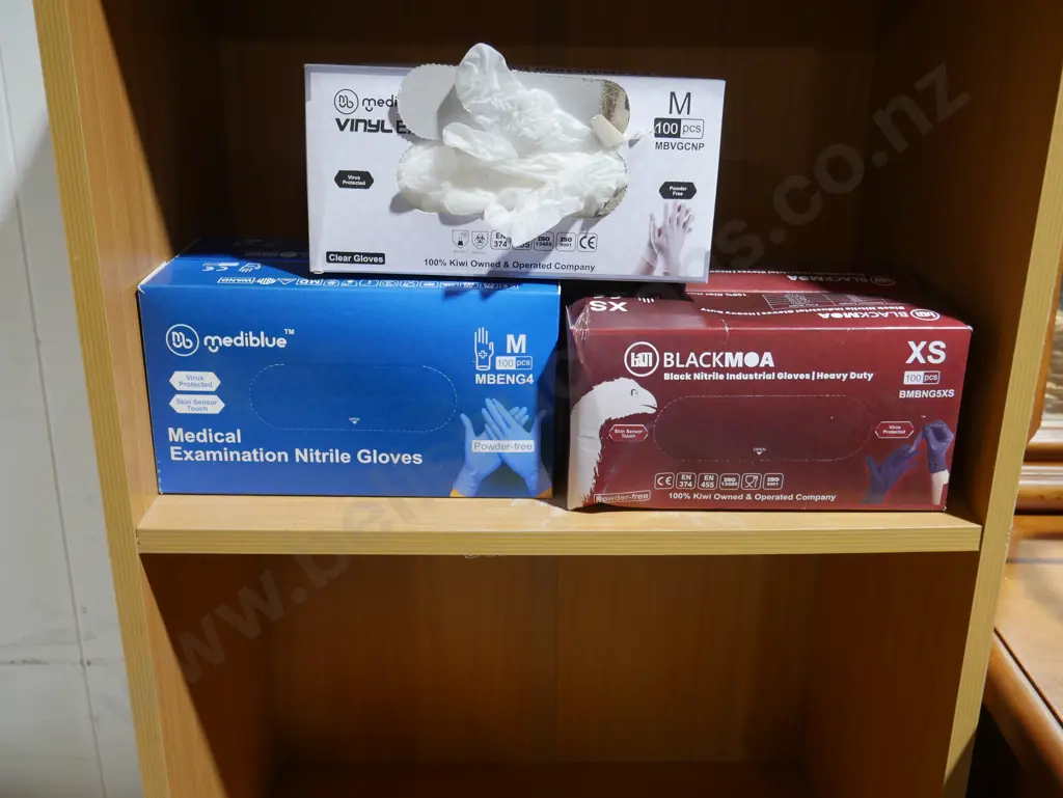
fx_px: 1106
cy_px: 399
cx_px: 532
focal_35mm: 36
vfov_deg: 39.7
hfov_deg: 51.3
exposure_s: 1/60
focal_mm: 18
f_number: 4
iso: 400
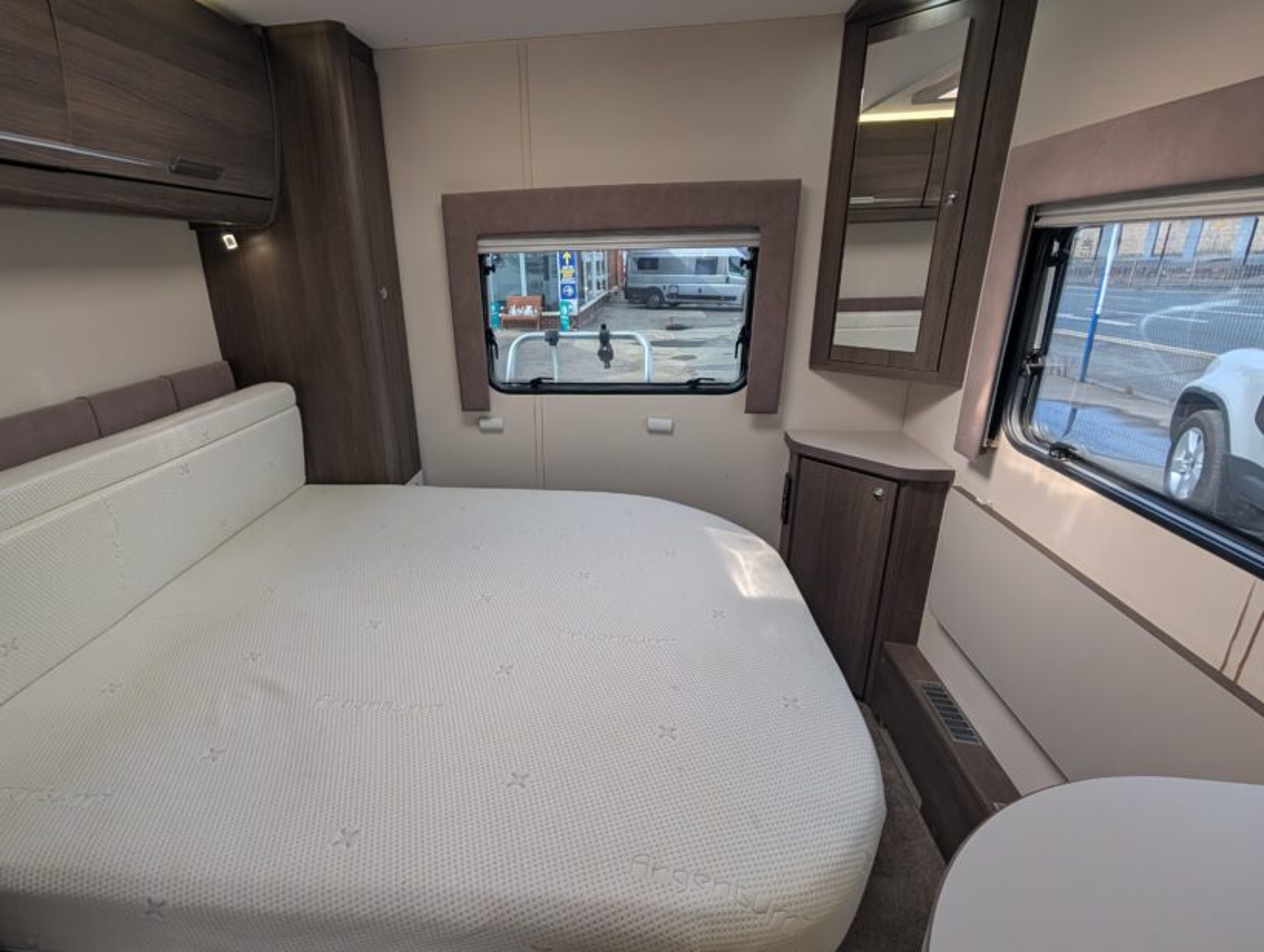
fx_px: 549
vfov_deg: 81.9
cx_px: 556
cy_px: 465
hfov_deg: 97.6
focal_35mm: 15
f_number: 1.7
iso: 51
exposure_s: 1/357
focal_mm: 2.02
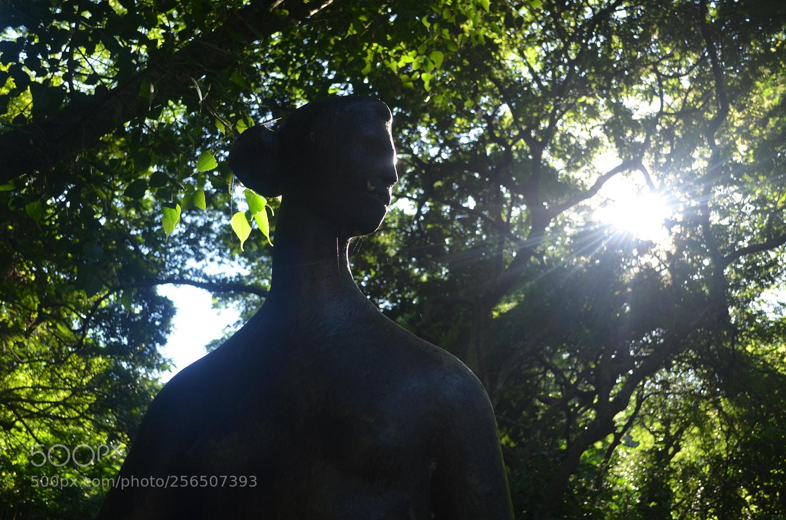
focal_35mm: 45
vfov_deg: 29.7
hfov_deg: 43.7
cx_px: 393
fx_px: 980
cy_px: 260
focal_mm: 30
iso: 100
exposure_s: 1/60
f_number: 4.5
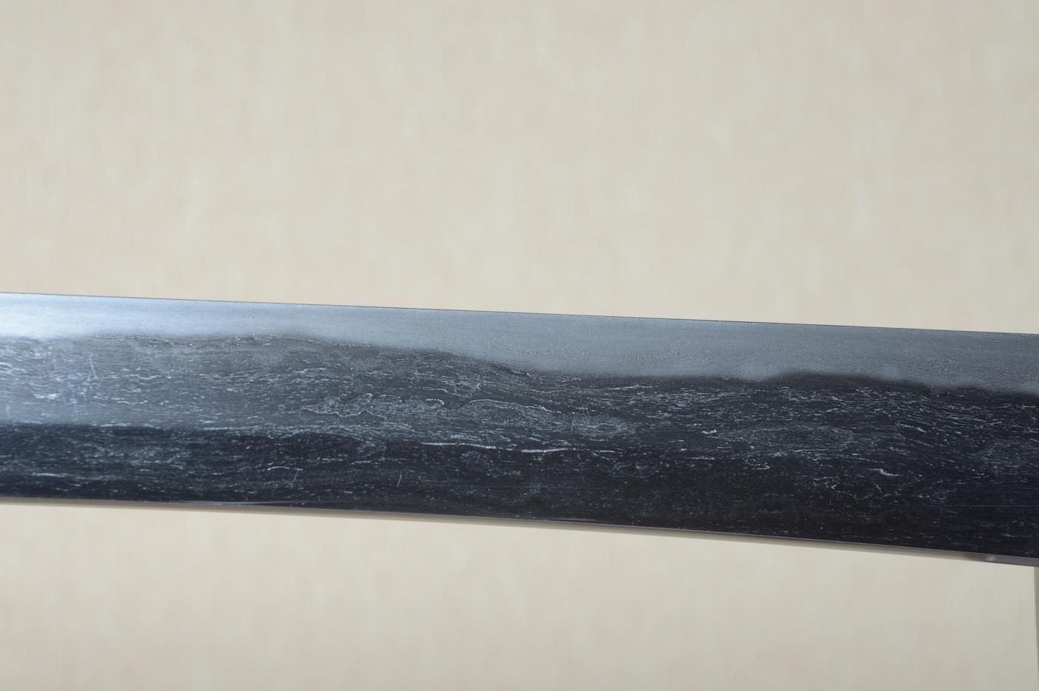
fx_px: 4109
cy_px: 346
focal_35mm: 142
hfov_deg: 14.4
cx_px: 520
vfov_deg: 9.6
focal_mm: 95
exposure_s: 1/1.6
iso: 400
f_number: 11
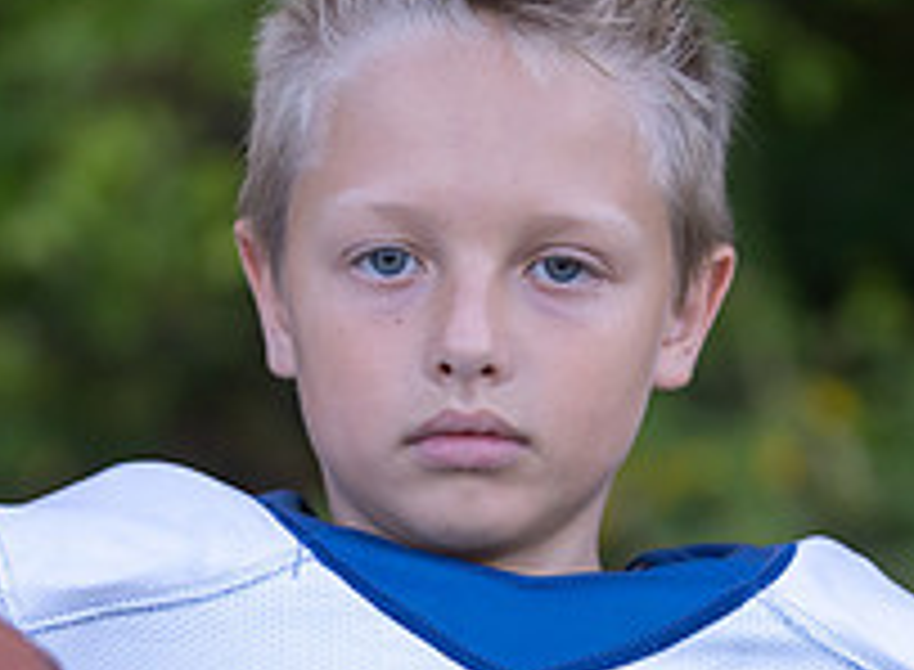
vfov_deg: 5.6
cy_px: 666
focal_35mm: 260
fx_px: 6813
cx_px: 493
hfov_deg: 7.7
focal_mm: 72
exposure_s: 1/320
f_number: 2.8
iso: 400
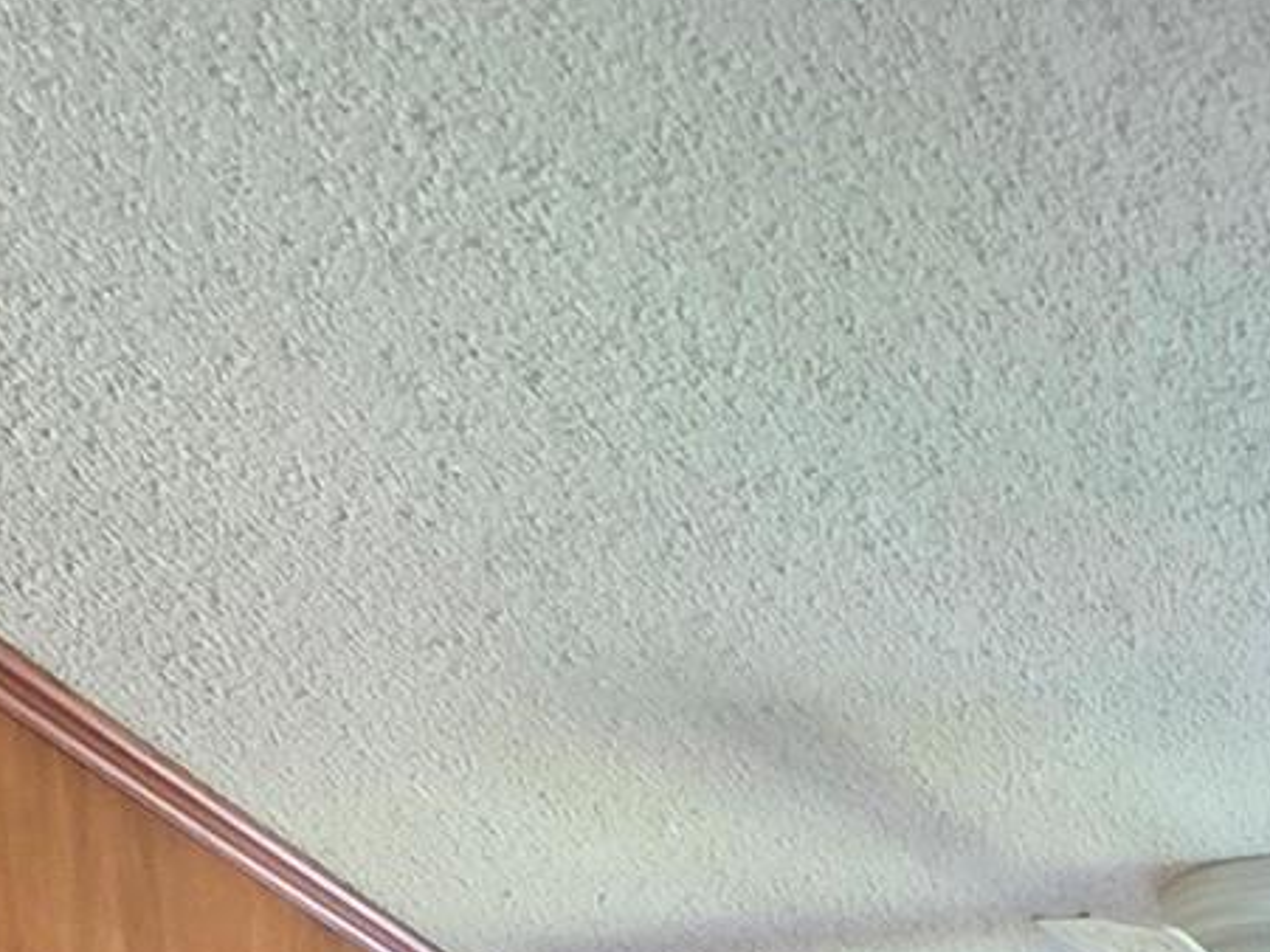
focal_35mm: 59
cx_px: 1180
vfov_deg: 16.1
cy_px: 2118
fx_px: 2164
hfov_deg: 31.0
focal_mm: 2.2
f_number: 1.9
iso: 1000
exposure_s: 1/40
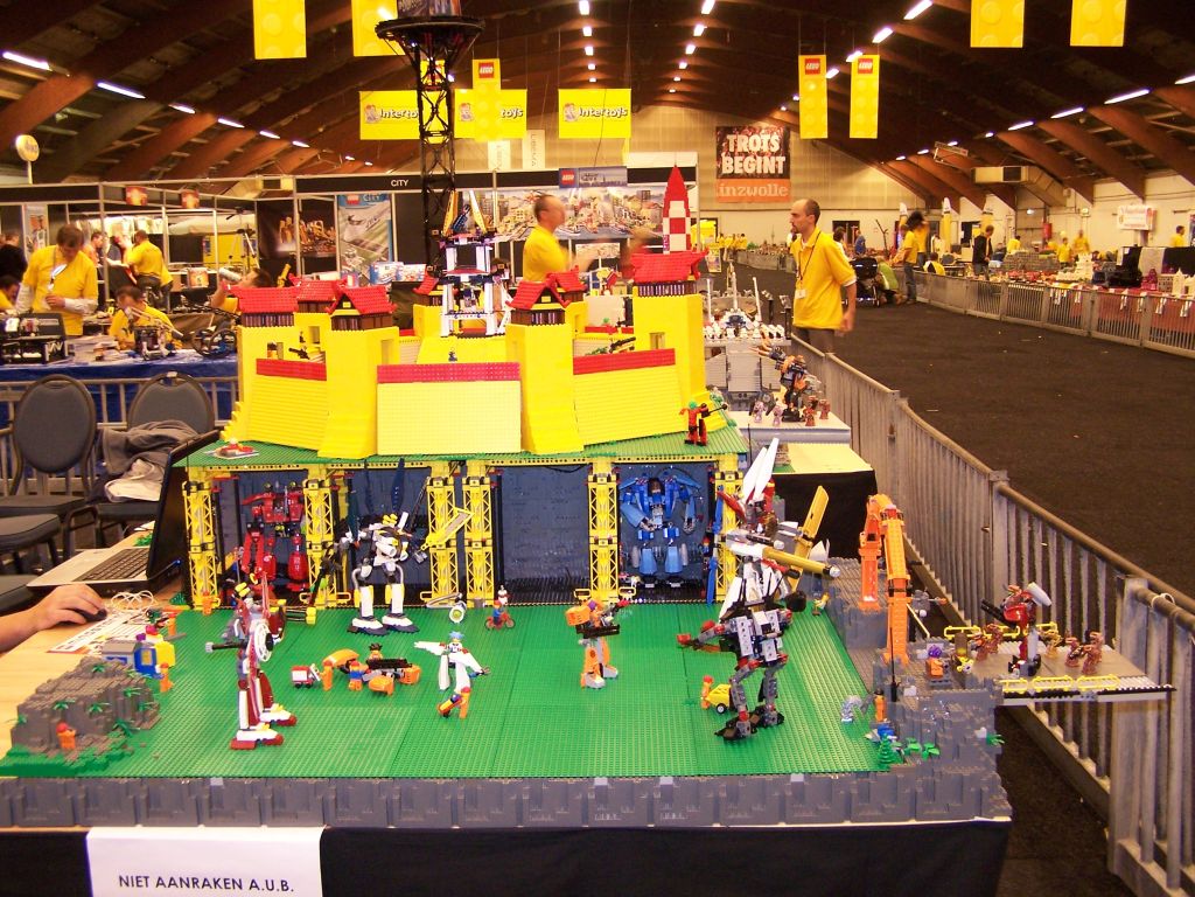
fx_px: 1312
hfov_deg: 49.0
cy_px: 448
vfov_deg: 37.7
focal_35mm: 38
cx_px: 598
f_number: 2.8
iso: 140
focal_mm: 6.3
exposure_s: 1/6
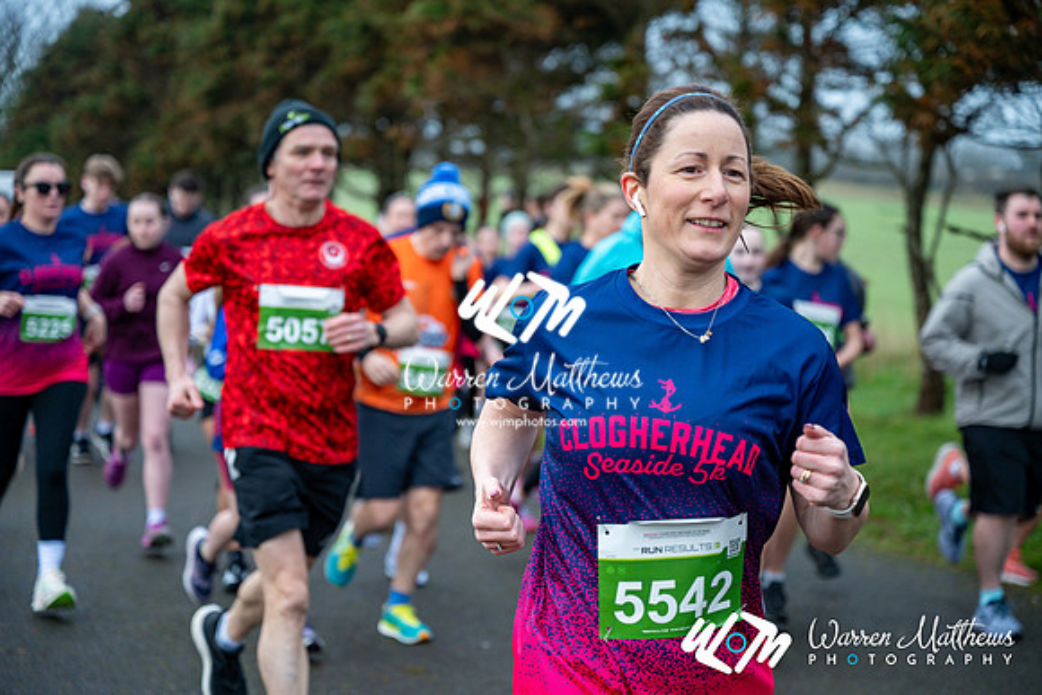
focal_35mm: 70
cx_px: 521
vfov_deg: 19.5
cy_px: 348
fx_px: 2026
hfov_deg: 28.8
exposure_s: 1/1250
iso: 560
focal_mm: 70
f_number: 2.8
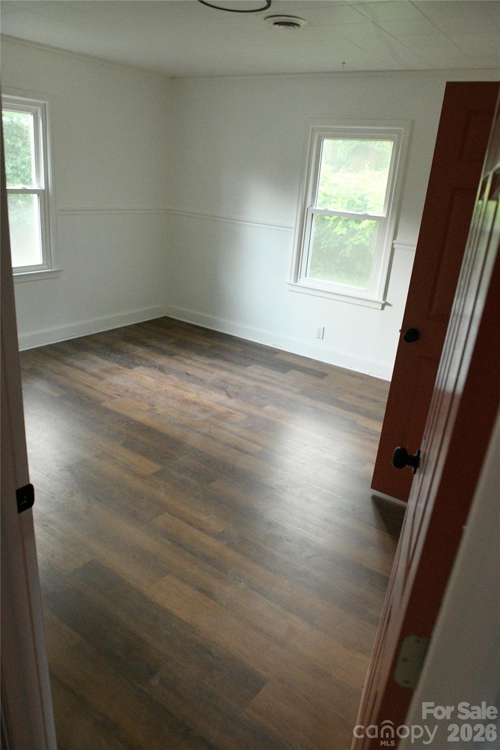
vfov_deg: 73.7
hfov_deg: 53.1
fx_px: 500
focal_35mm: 24
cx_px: 250
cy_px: 375
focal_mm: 24
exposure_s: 1/60
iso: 8000
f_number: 6.3
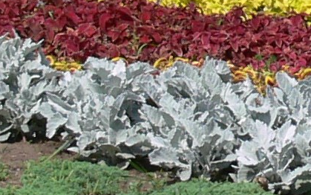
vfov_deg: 4.5
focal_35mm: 289
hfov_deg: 7.2
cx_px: 425
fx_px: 2450
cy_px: -217
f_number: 6.3
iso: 80
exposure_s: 1/400
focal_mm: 7.4
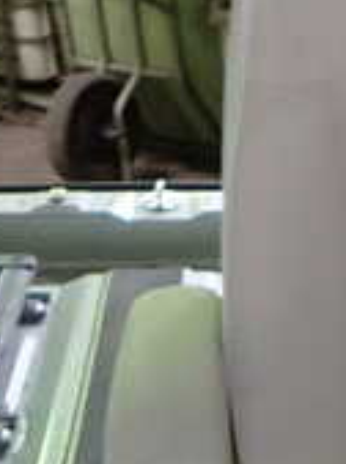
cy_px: 280
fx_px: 1191
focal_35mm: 89
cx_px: 607
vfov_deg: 22.0
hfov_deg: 14.6
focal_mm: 4.5
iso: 200
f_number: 2
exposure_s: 1/30
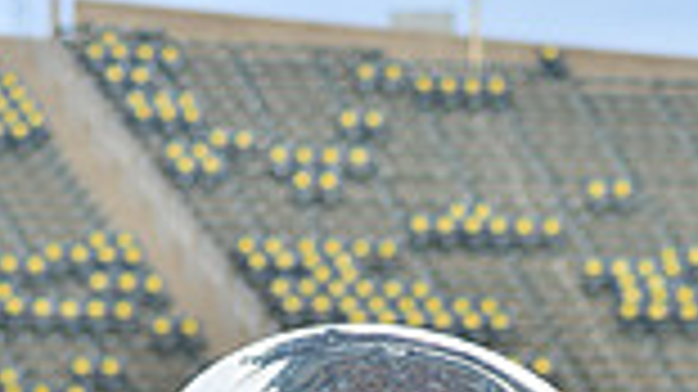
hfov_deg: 7.0
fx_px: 5716
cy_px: 991
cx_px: 439
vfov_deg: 3.9
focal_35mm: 309
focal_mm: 102
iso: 200
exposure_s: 1/640
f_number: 5.6
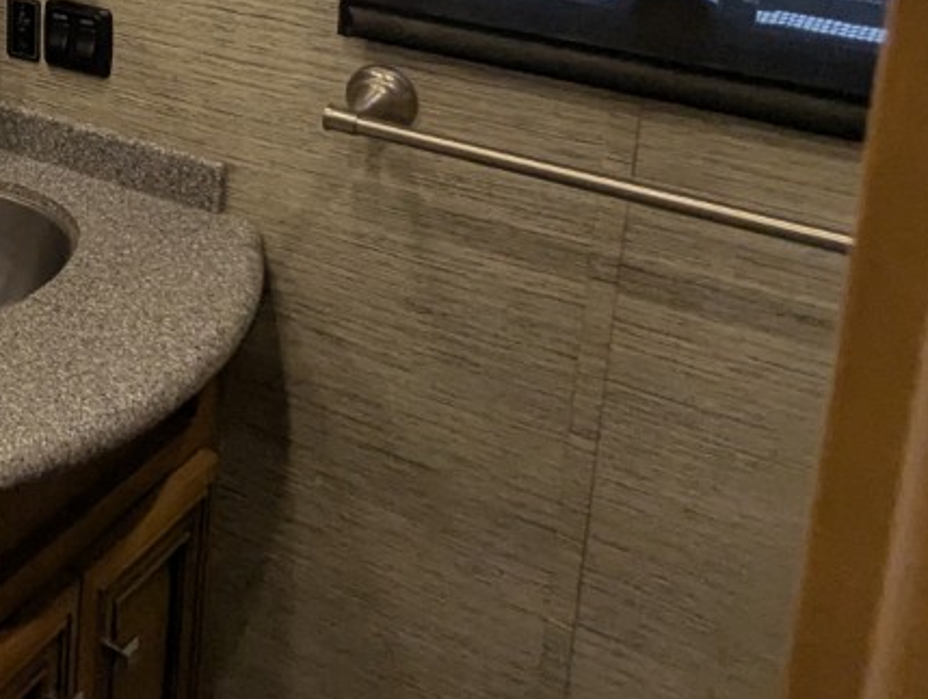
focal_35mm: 52
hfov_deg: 29.7
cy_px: -100
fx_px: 1396
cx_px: -269
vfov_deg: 25.7
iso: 148
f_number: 2.2
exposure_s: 1/60.2
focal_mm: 2.35
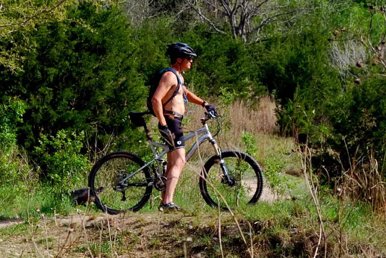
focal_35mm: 64
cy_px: 129
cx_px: 192
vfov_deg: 21.3
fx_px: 686
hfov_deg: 31.4
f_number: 8
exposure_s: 1/250
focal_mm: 42
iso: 200
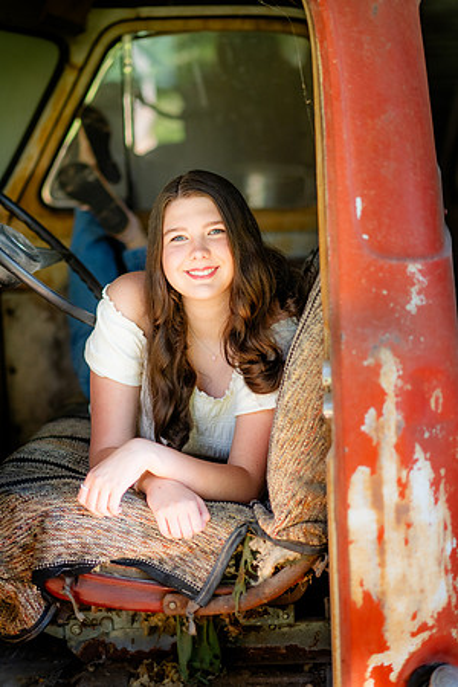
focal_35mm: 85
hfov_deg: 16.1
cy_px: 344
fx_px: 1622
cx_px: 229
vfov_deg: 23.9
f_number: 1.8
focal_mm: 85
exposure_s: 1/400
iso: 250
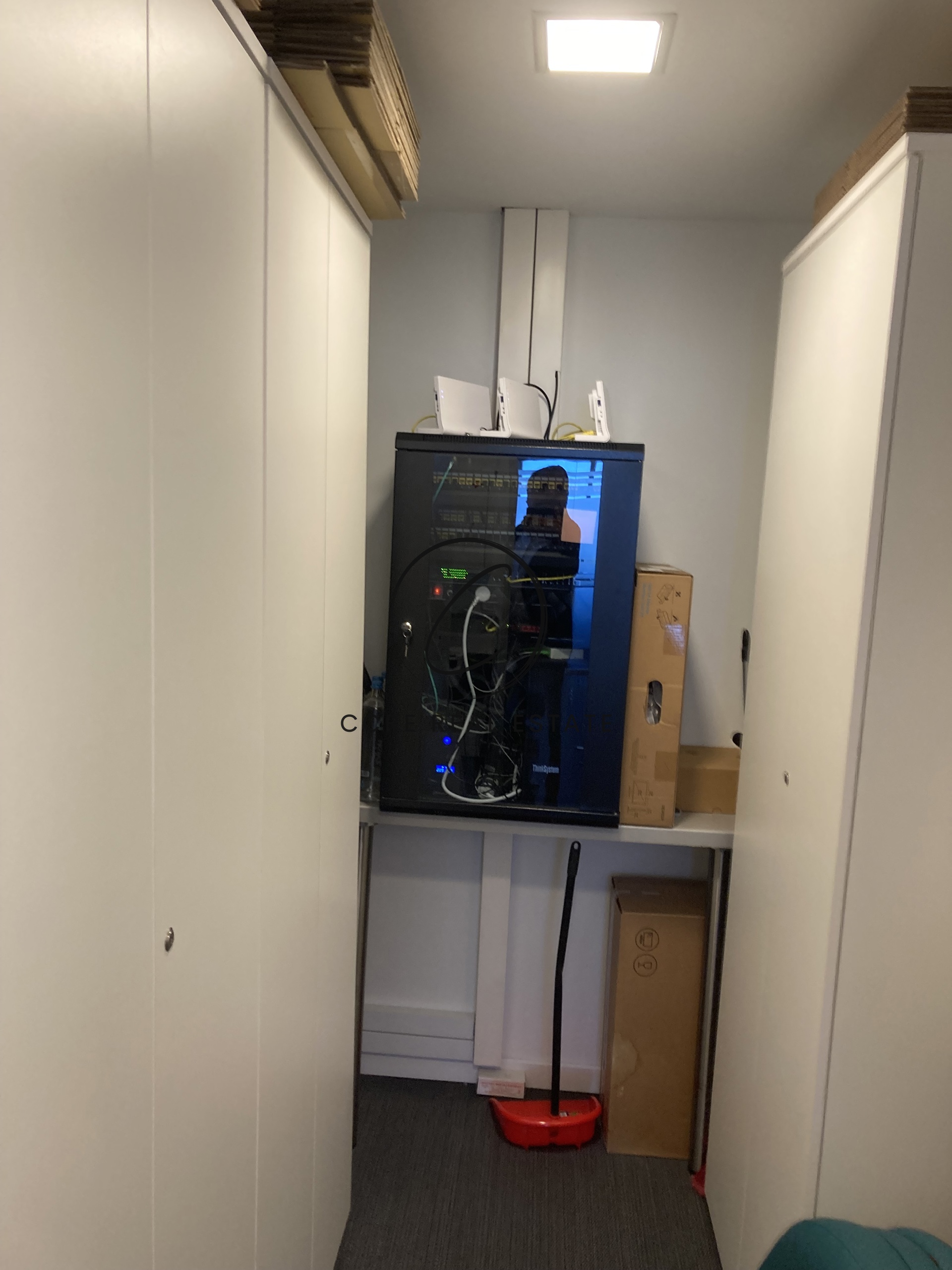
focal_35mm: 28
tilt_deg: -5.0
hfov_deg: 49.7
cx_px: 476
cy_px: 635
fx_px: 1027
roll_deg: -2.4
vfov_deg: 63.4
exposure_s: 1/50
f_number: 1.8
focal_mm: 3.99
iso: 100
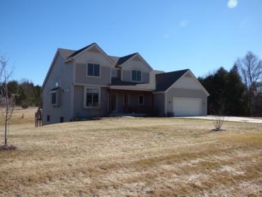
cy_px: 98
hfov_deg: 56.8
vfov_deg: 44.2
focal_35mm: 32
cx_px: 131
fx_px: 242
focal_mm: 5.78
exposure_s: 1/1000
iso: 100
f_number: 3.4
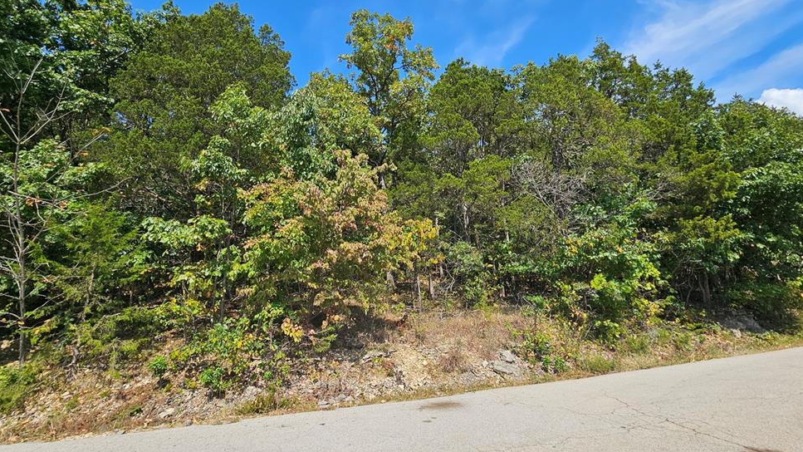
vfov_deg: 70.1
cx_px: 389
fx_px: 319
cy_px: 192
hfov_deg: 103.0
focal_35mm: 15
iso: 50
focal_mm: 2.2
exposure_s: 1/2384
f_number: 2.2
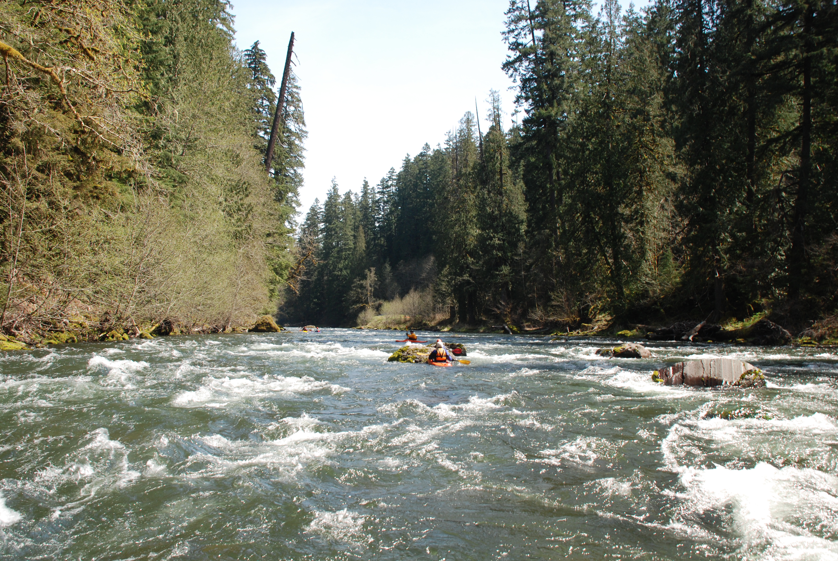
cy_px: 280
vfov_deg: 40.1
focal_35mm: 33
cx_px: 419
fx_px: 769
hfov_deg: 57.2
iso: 250
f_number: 6.3
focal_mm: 22
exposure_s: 1/125
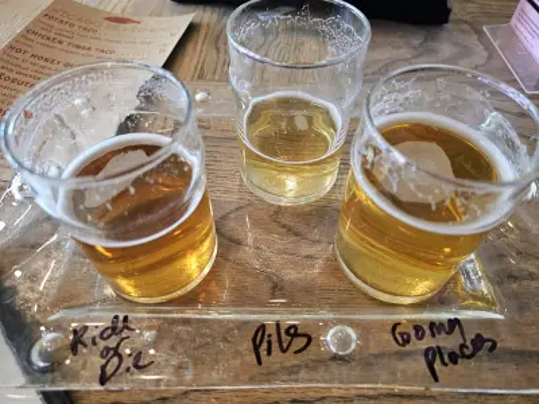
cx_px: 270
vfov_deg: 58.9
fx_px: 358
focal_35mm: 23
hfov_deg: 73.9
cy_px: 202
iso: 500
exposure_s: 1/60
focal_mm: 6.3
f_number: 1.7
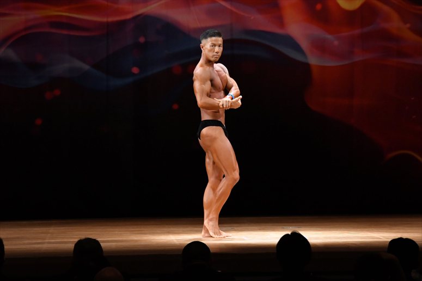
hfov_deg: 10.2
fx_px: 2367
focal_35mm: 202
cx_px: 211
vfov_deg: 6.8
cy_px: 140
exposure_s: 1/400
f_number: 5.6
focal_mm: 135
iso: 4000
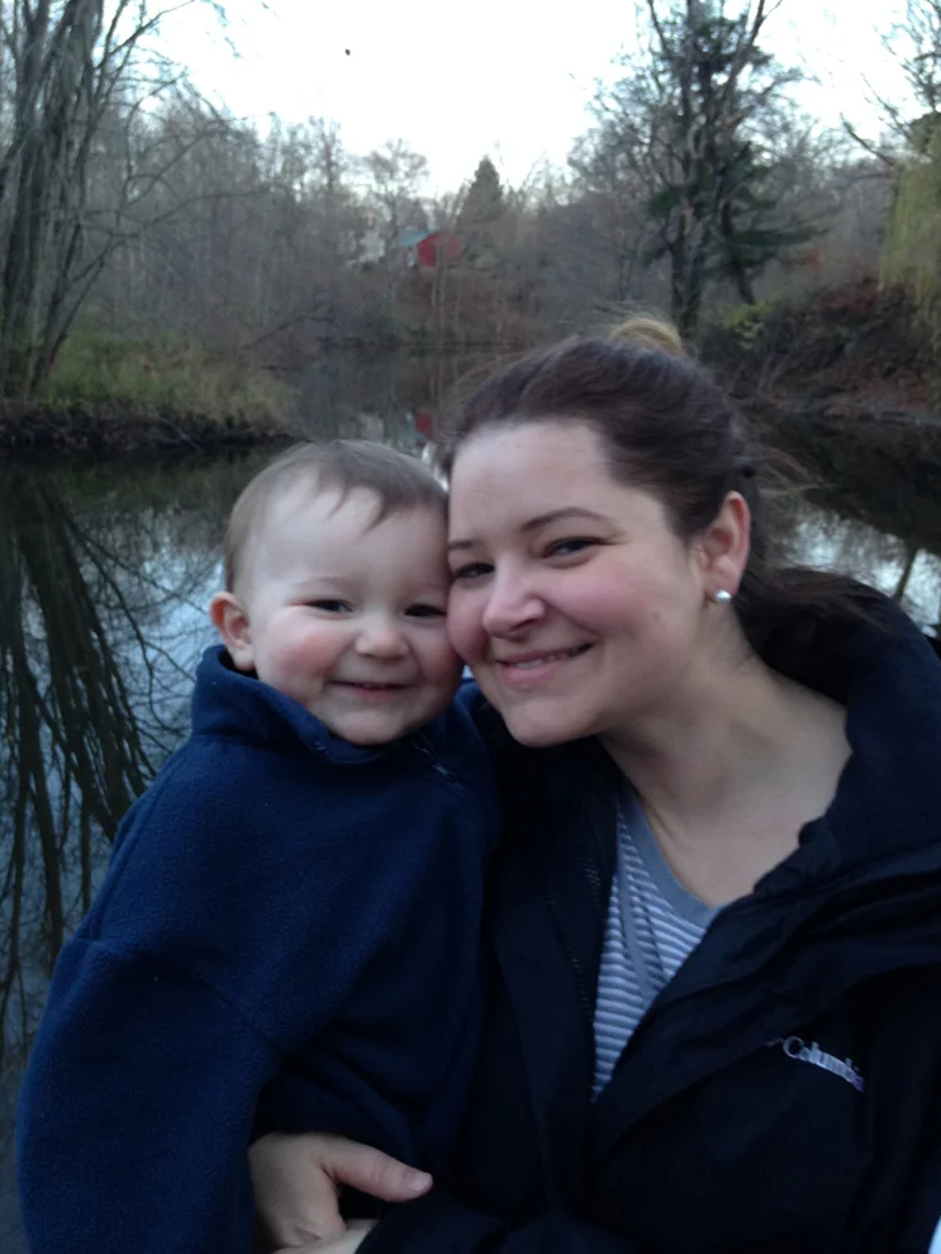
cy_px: 613
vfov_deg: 51.3
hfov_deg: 39.7
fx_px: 1304
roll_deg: -2.5
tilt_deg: -13.2
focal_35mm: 36
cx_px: 465
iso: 125
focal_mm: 4.12
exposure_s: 1/20
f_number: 2.4
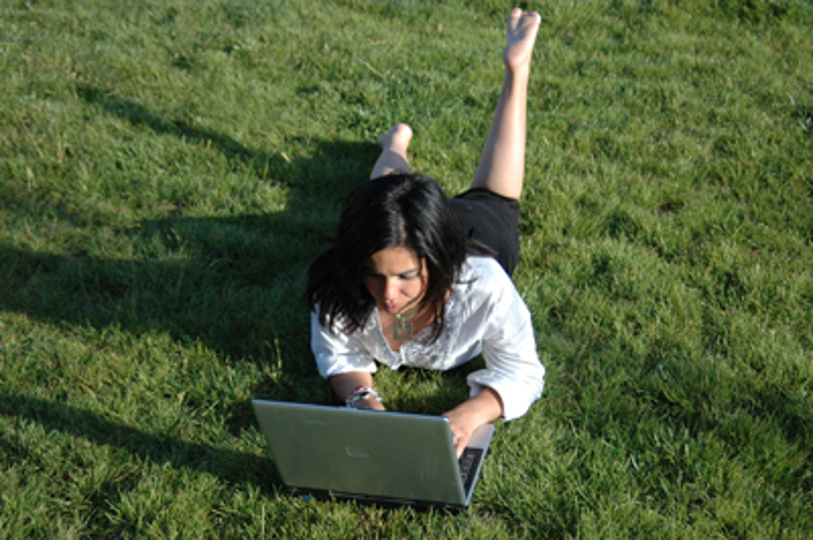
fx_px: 1354
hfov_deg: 33.4
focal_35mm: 60
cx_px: 406
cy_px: 270
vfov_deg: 22.6
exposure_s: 1/800
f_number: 4
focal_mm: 40
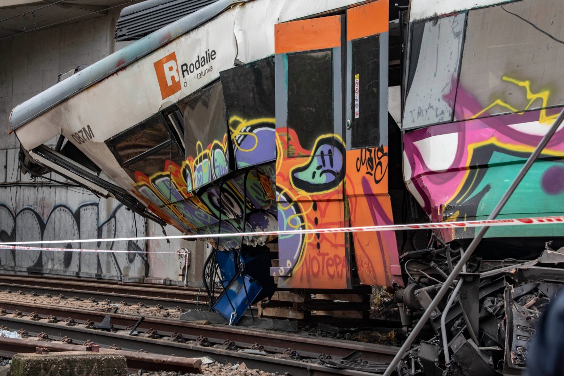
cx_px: 282
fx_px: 1332
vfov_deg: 16.1
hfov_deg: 23.9
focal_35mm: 85
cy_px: 188
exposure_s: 1/320
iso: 800
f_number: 9
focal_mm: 85
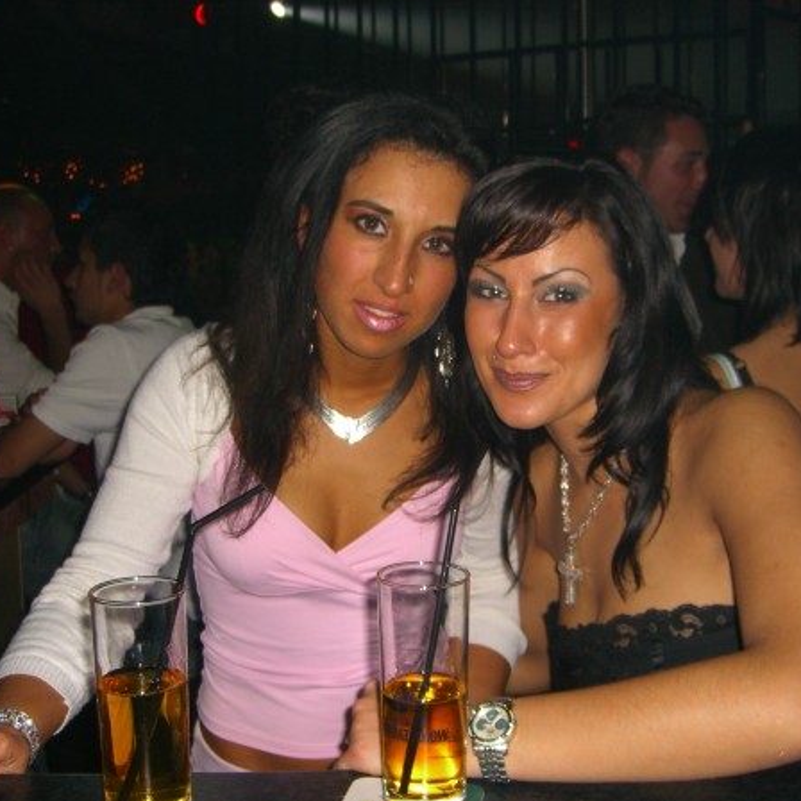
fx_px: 1178
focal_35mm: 45
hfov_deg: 37.5
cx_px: 426
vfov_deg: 37.6
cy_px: 400
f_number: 2.8
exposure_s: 1/60
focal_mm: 7.9
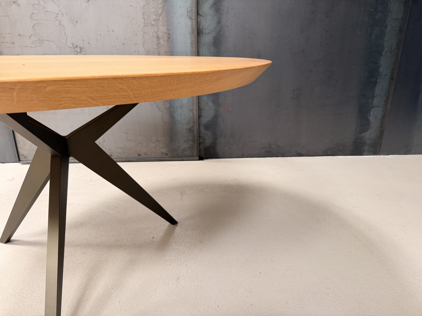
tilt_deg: -20.4
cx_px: 211
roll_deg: -0.2
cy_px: 158
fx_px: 293
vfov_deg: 56.8
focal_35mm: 24
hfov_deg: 71.6
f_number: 1.78
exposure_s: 1/60
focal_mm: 6.76
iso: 320
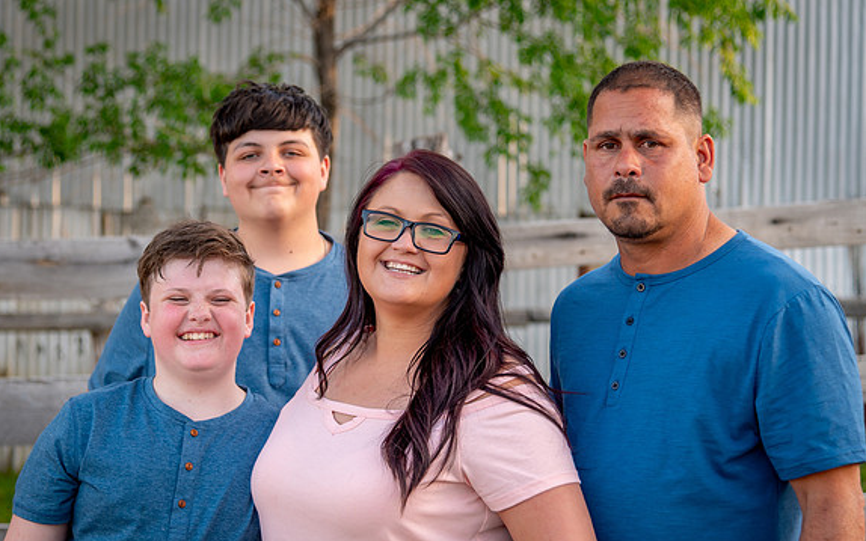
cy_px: 291
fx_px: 2054
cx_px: 356
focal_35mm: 87
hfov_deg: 23.8
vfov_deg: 15.0
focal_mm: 66
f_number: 4
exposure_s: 1/200
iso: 200
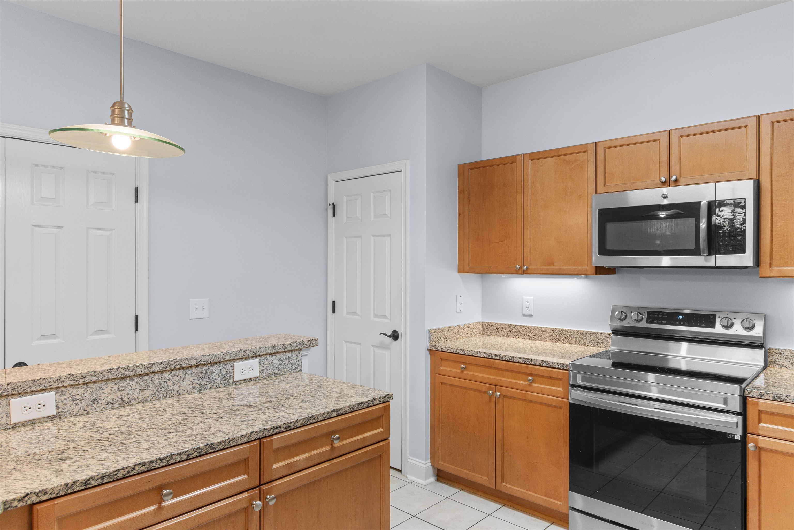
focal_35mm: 22
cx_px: 397
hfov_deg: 78.6
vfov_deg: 57.2
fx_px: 485
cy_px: 265
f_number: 5
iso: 100
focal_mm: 15
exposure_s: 1/3
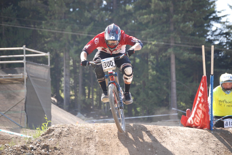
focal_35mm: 180
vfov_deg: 7.6
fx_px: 1161
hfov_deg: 11.4
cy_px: 78
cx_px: 116
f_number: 5
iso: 400
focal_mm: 120
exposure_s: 1/500
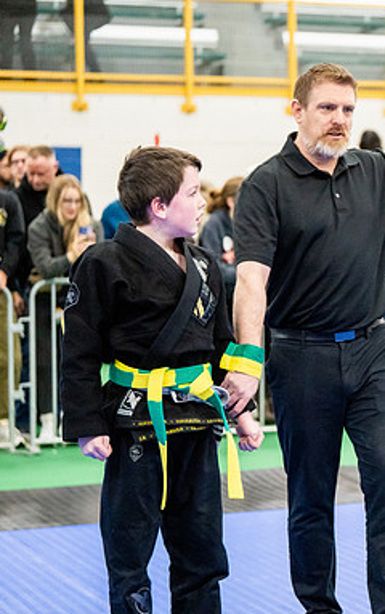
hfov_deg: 11.9
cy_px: 307
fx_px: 1810
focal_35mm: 108
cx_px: 460
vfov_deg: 19.3
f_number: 2.8
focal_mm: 70
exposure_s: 1/500
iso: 6400
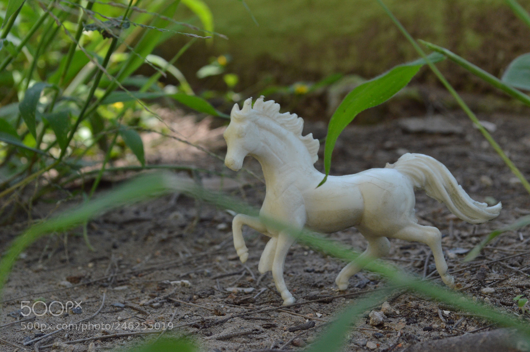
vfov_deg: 16.5
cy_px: 176
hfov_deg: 24.6
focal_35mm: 82
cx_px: 265
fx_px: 1214
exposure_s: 1/200
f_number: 10
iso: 800
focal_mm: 55
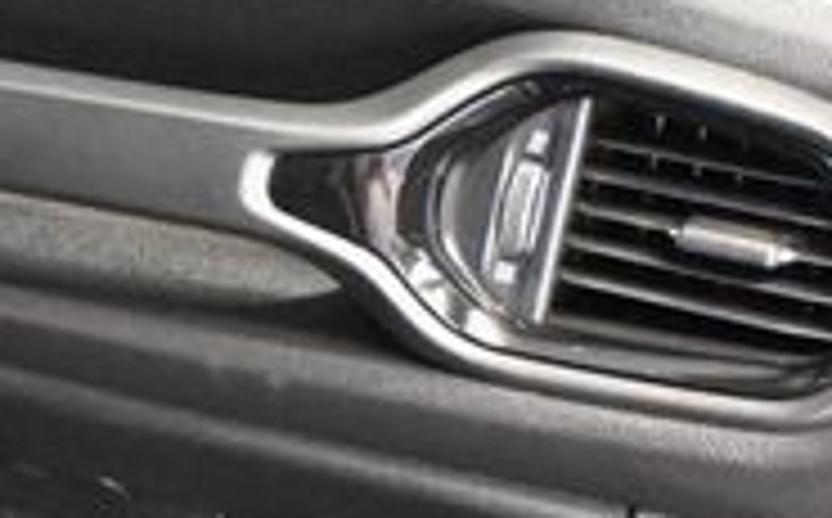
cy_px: 356
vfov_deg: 12.0
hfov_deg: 17.8
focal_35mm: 109
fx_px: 2460
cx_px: -301
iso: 12800
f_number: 3.8
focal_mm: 20.5
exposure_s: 1/25
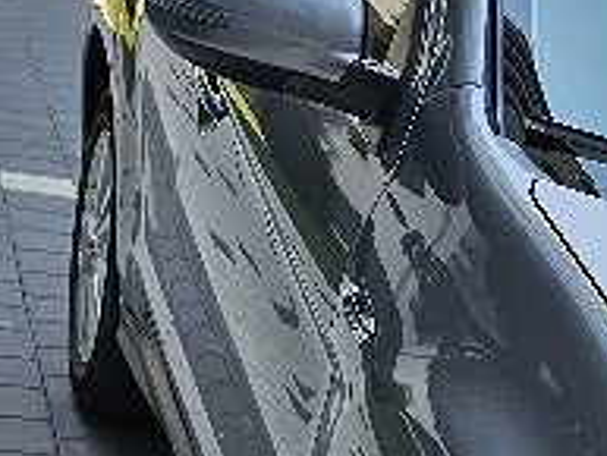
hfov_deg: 15.6
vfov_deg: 11.8
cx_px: 815
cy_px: 711
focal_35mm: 119
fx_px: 2088
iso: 25
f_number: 1.7
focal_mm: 6.3
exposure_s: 1/370
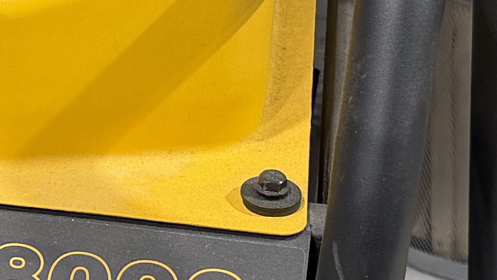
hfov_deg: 13.4
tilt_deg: -36.2
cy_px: 248
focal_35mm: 153
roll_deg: +0.7
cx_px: -197
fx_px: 2016
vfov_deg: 7.9
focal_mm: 6.76
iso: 125
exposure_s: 1/120
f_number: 1.78
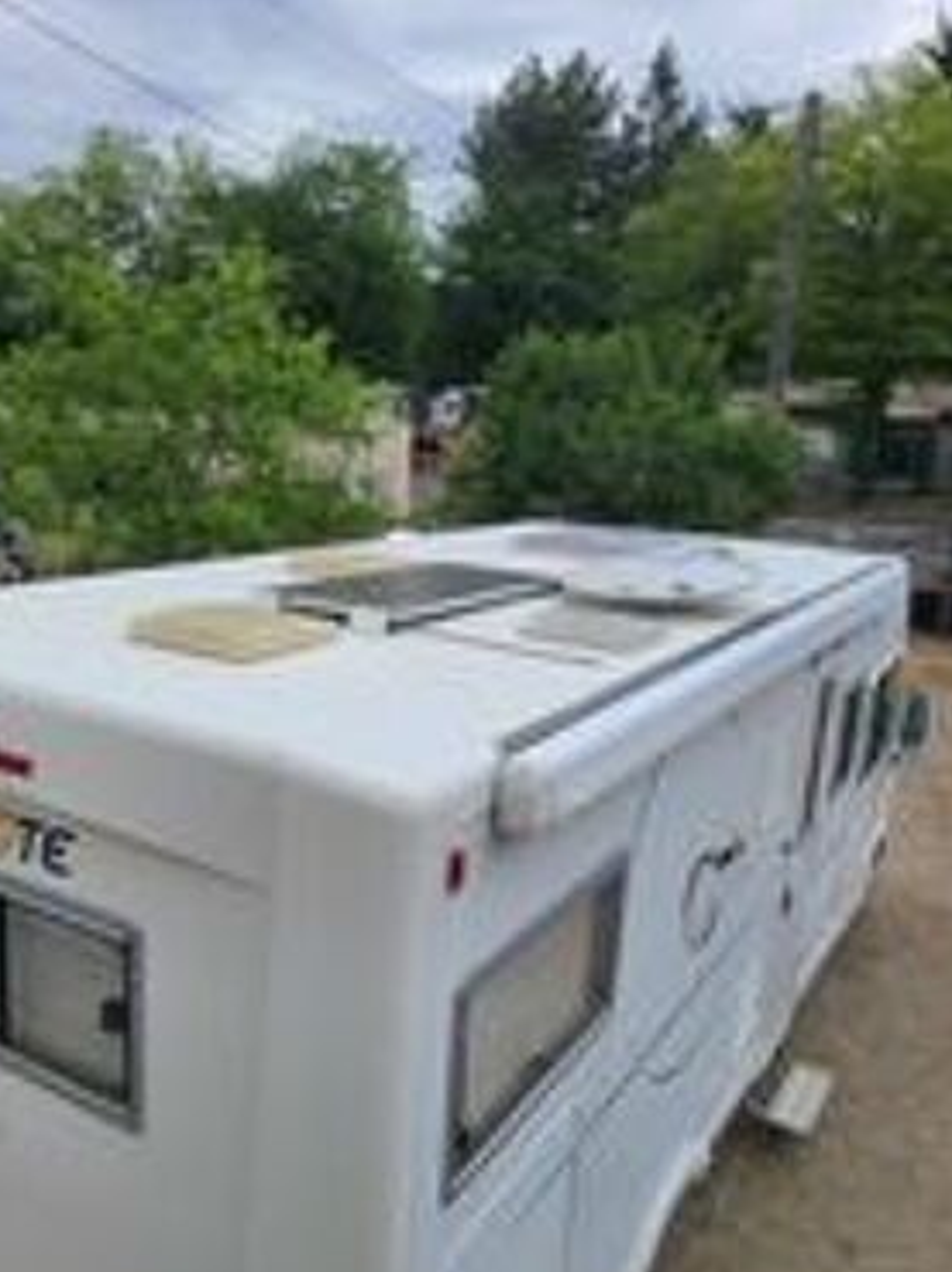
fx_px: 1101
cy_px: 724
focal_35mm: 30
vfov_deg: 59.8
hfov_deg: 46.6
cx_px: 409
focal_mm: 5.4
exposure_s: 1/1672
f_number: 1.8
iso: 40
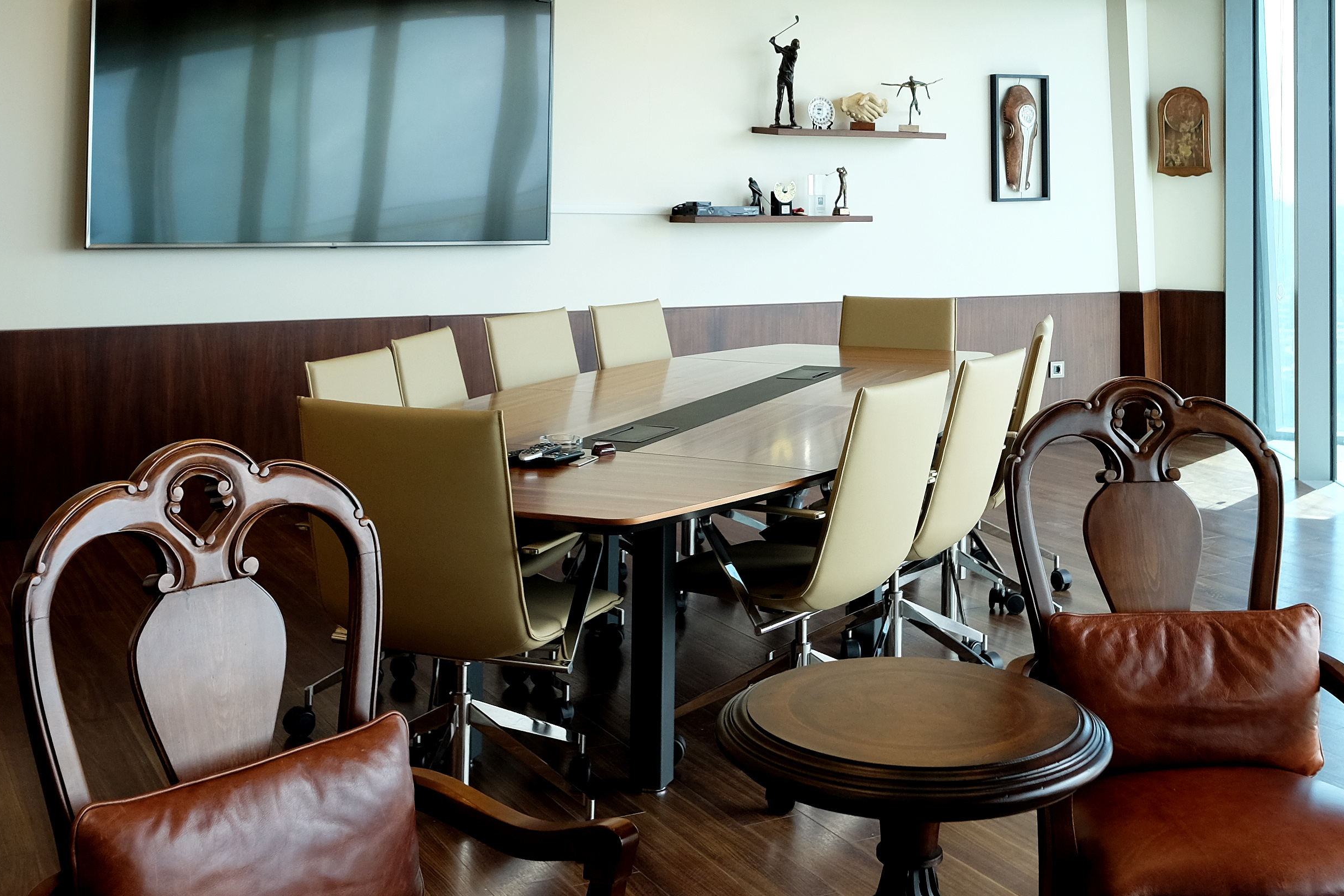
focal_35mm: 42
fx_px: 1568
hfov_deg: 46.2
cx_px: 784
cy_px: 123
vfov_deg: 30.7
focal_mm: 14
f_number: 4
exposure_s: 1/125
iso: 400
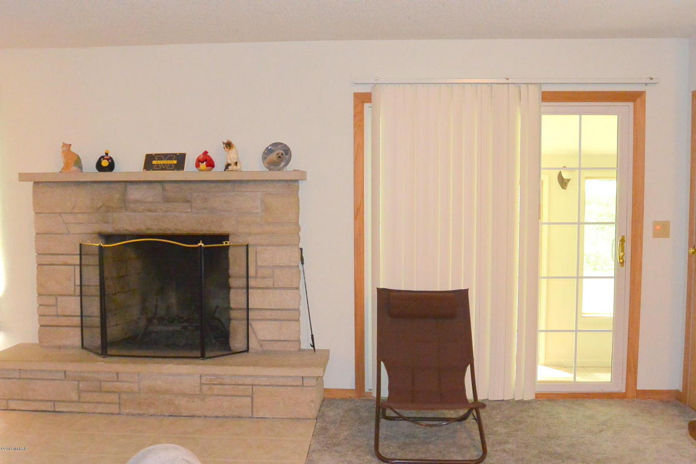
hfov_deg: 60.3
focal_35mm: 31
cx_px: 348
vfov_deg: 42.3
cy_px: 232
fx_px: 599
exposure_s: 1/60
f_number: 3.8
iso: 1250
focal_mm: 11.8
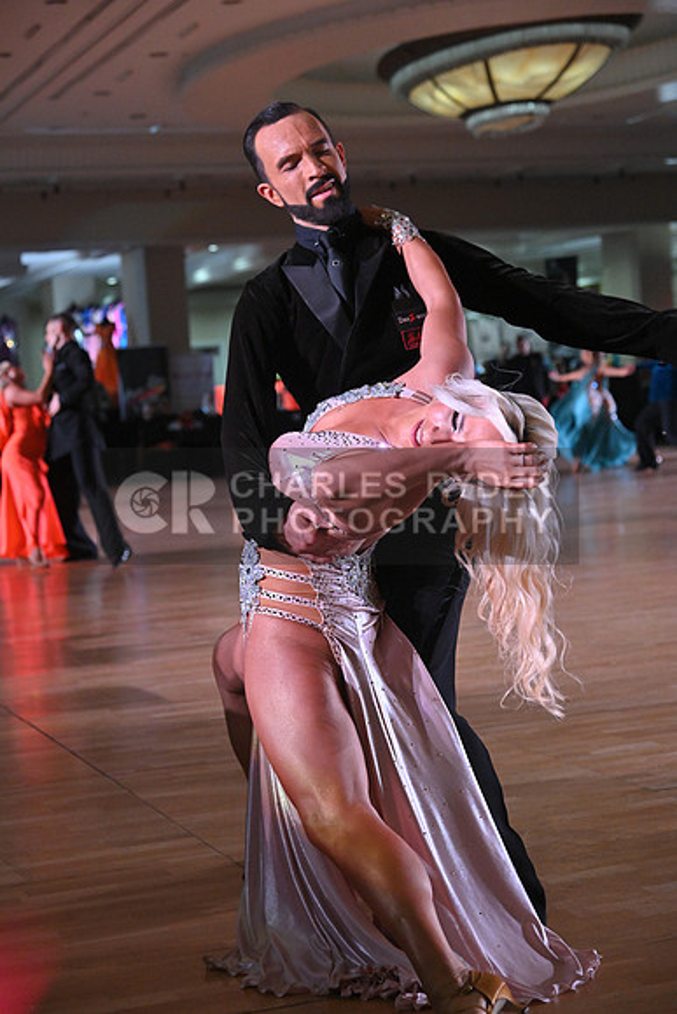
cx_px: 338
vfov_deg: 30.5
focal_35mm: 66
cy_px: 507
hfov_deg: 20.6
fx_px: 1860
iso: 4000
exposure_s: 1/400
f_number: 5
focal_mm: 66
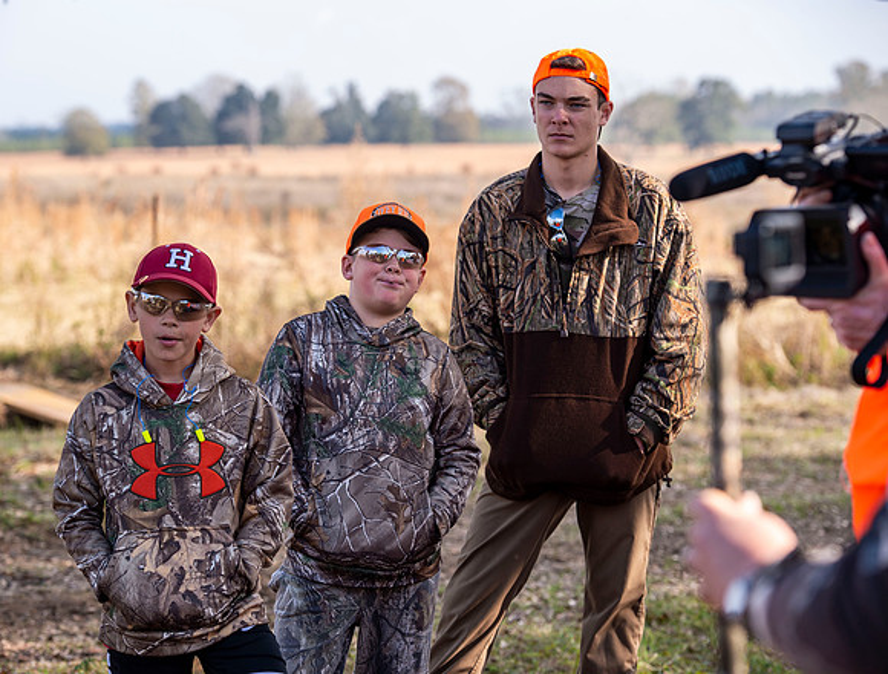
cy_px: 333
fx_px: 3128
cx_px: 376
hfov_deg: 16.1
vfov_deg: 12.3
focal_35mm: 121
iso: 200
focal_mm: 110
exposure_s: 1/320
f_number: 5
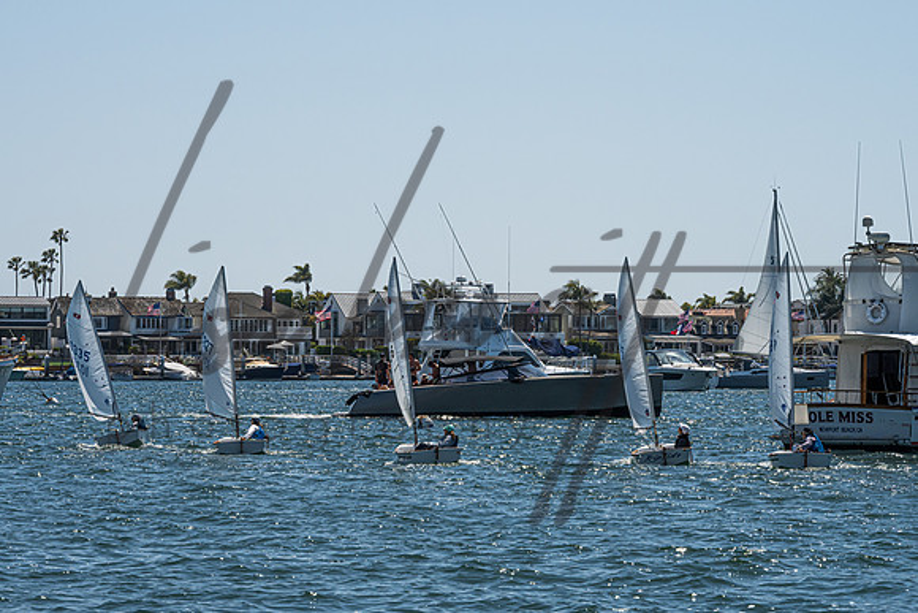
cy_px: 300
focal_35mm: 142
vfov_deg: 9.7
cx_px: 432
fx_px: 3617
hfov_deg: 14.5
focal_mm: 104
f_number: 16
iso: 250
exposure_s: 1/640
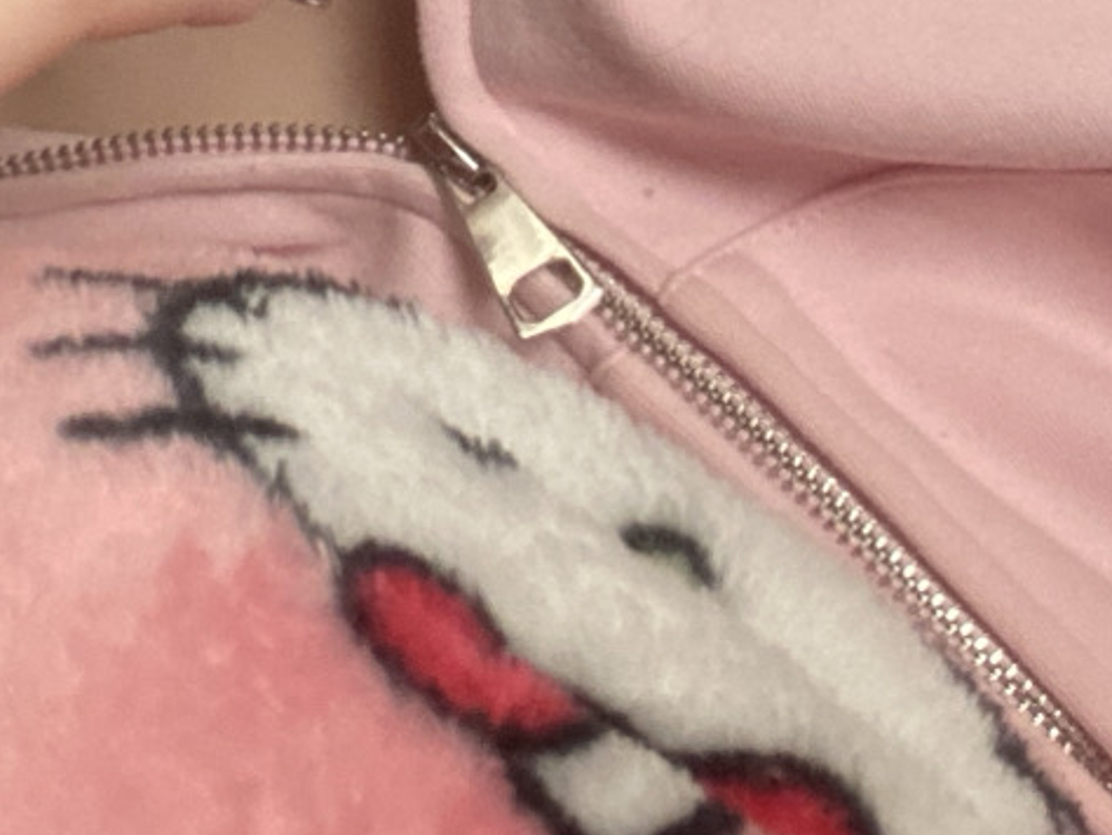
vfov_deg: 14.7
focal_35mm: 97
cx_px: 479
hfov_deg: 20.2
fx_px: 3118
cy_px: -209
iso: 200
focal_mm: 2.71
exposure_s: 1/60
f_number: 2.2
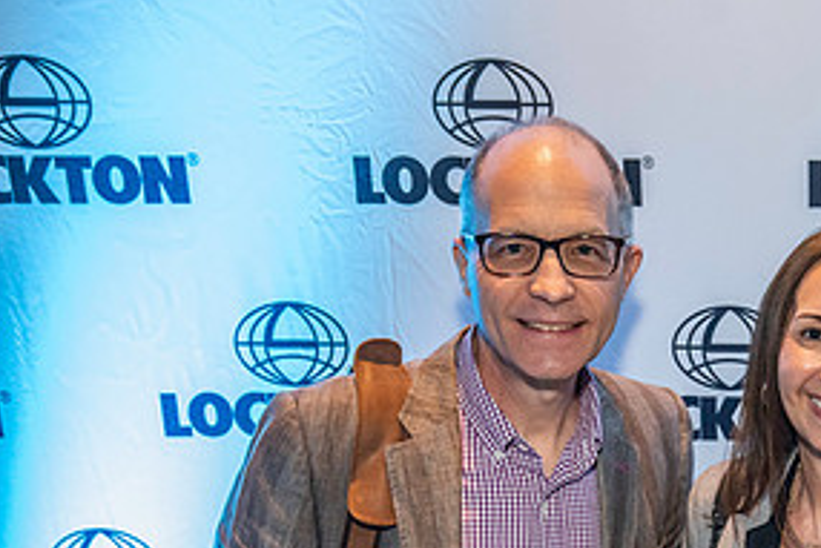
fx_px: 1483
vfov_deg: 20.3
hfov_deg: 29.1
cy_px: 552
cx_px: 810
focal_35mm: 65
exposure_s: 1/200
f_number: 4.5
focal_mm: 32
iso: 6400
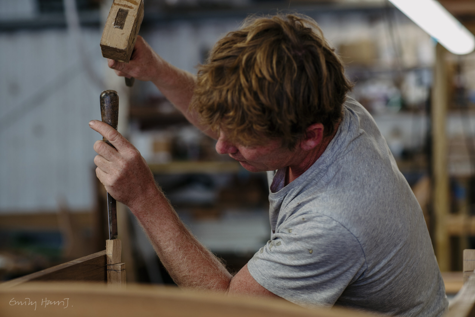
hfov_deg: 23.9
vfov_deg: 16.1
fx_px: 1122
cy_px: 158
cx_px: 238
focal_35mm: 85
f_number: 2.8
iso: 500
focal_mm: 85
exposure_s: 1/250
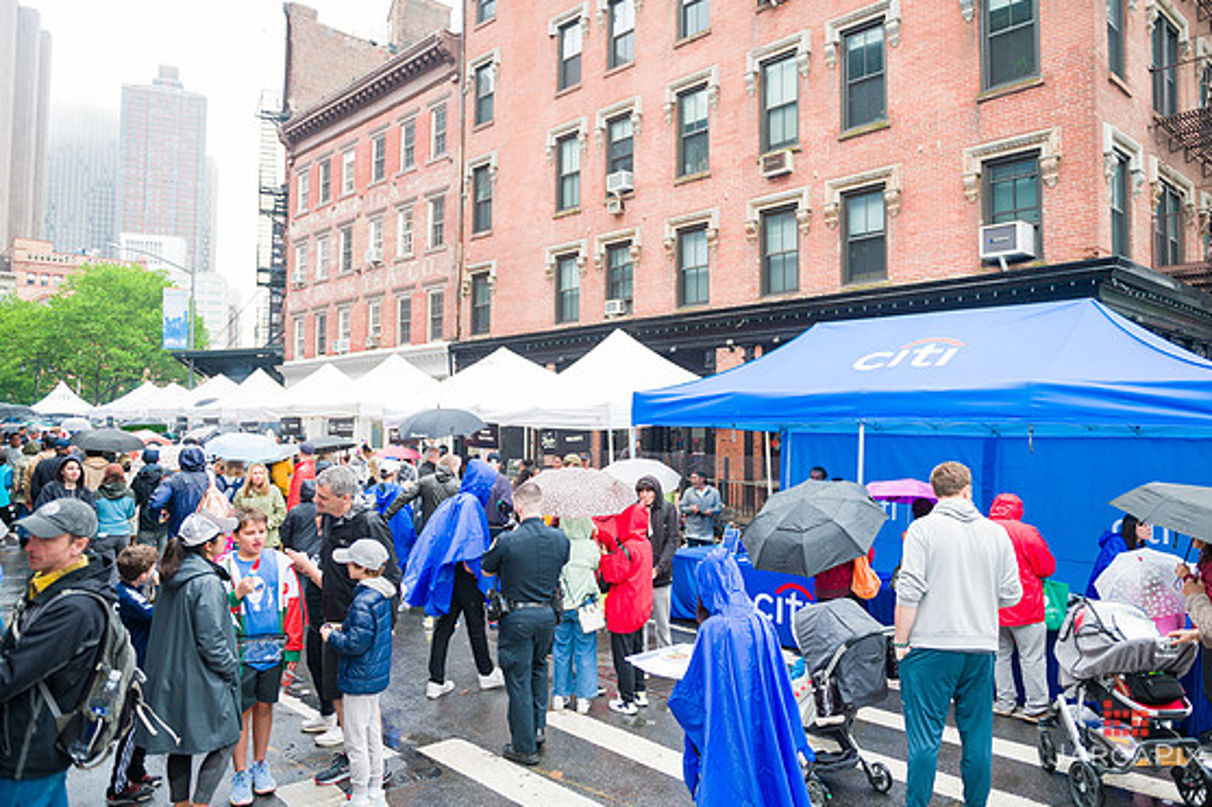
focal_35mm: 25
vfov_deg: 51.3
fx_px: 841
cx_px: 627
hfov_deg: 71.5
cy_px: 394
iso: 400
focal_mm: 24
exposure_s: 1/640
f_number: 3.2
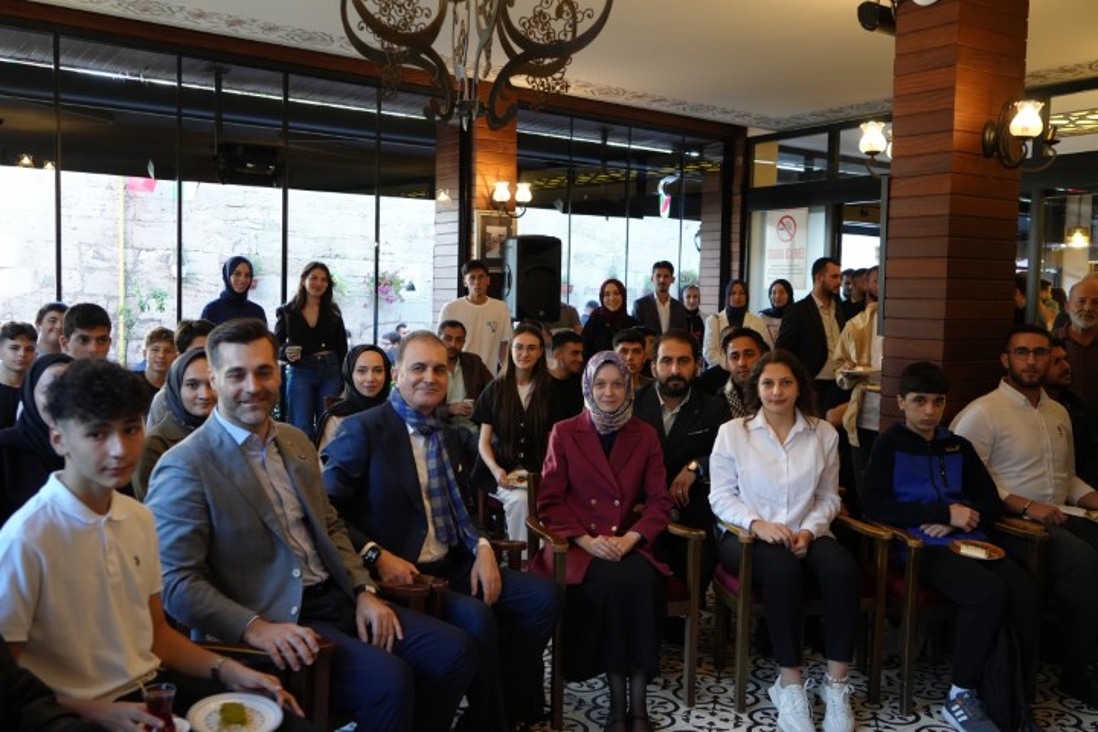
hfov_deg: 58.7
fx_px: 976
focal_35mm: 32
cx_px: 549
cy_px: 366
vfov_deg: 41.1
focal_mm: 32
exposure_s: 1/160
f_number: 4
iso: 4000
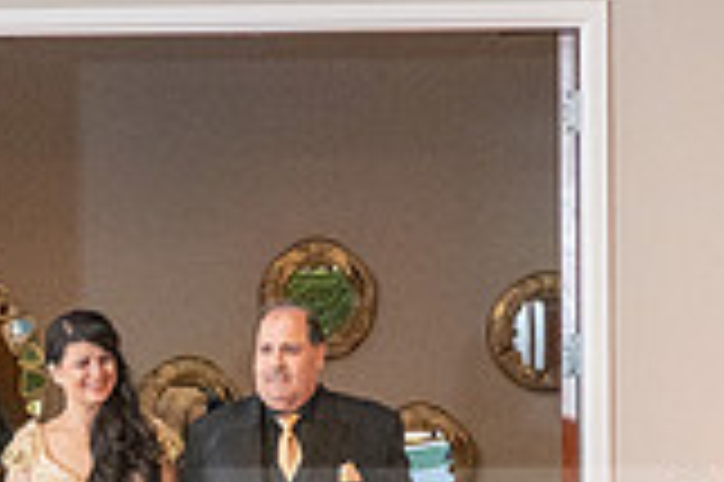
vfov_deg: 7.1
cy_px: 478
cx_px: -15
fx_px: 3837
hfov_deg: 10.7
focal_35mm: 191
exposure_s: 1/200
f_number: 3.5
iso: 800
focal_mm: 27
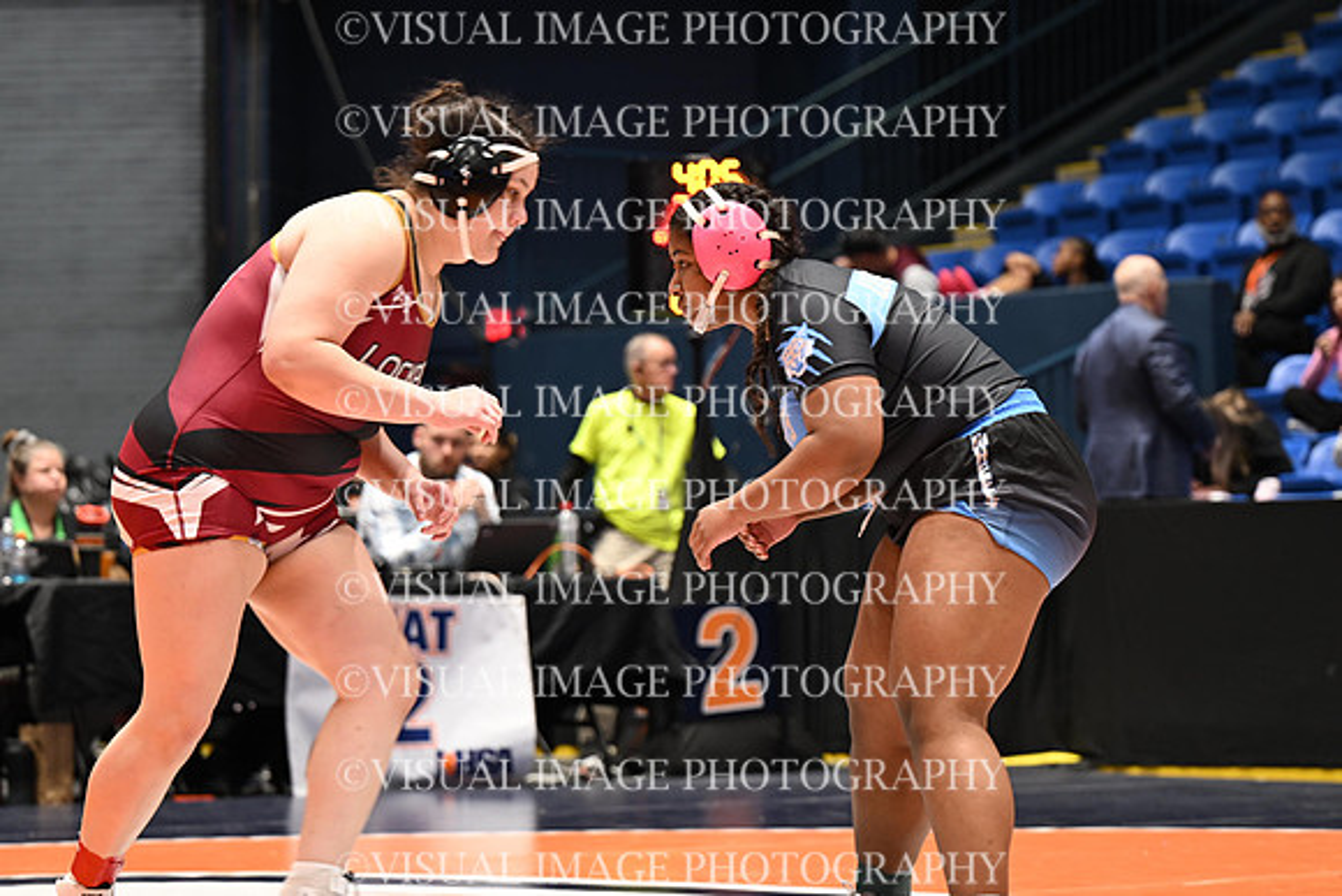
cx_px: 671
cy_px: 448
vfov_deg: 11.6
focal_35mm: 118
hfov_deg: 17.3
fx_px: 4400
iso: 720
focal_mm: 79
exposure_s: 1/120
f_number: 2.8
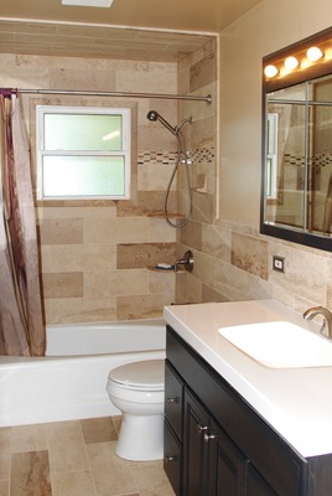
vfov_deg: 52.8
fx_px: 496
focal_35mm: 36
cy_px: 202
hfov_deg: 37.0
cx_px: 154
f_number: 7.1
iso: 200
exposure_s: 1/60
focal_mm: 20
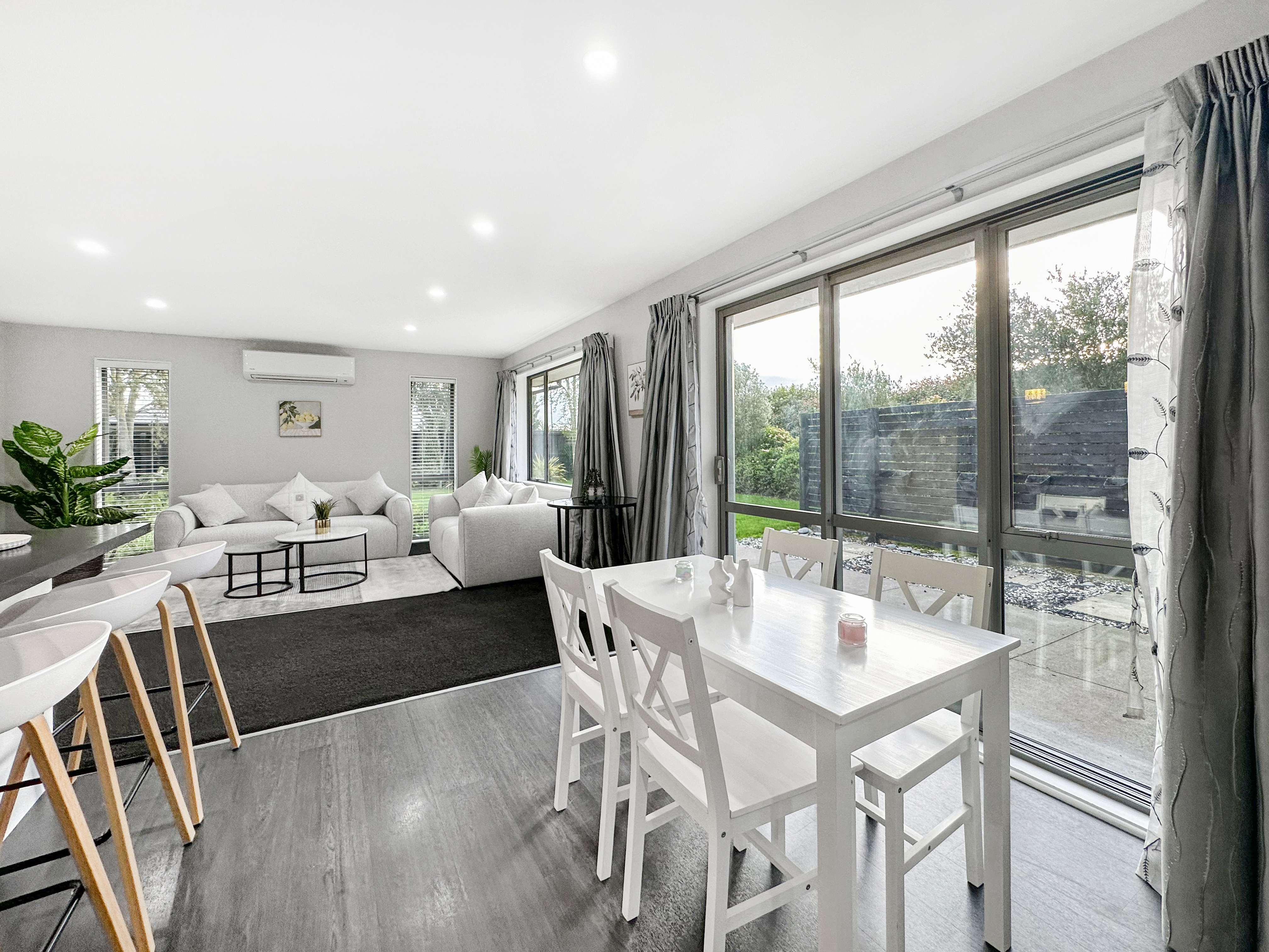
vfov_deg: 85.7
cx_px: 634
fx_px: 513
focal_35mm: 14
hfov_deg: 102.1
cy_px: 476
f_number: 2.2
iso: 100
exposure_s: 1/100
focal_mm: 2.22
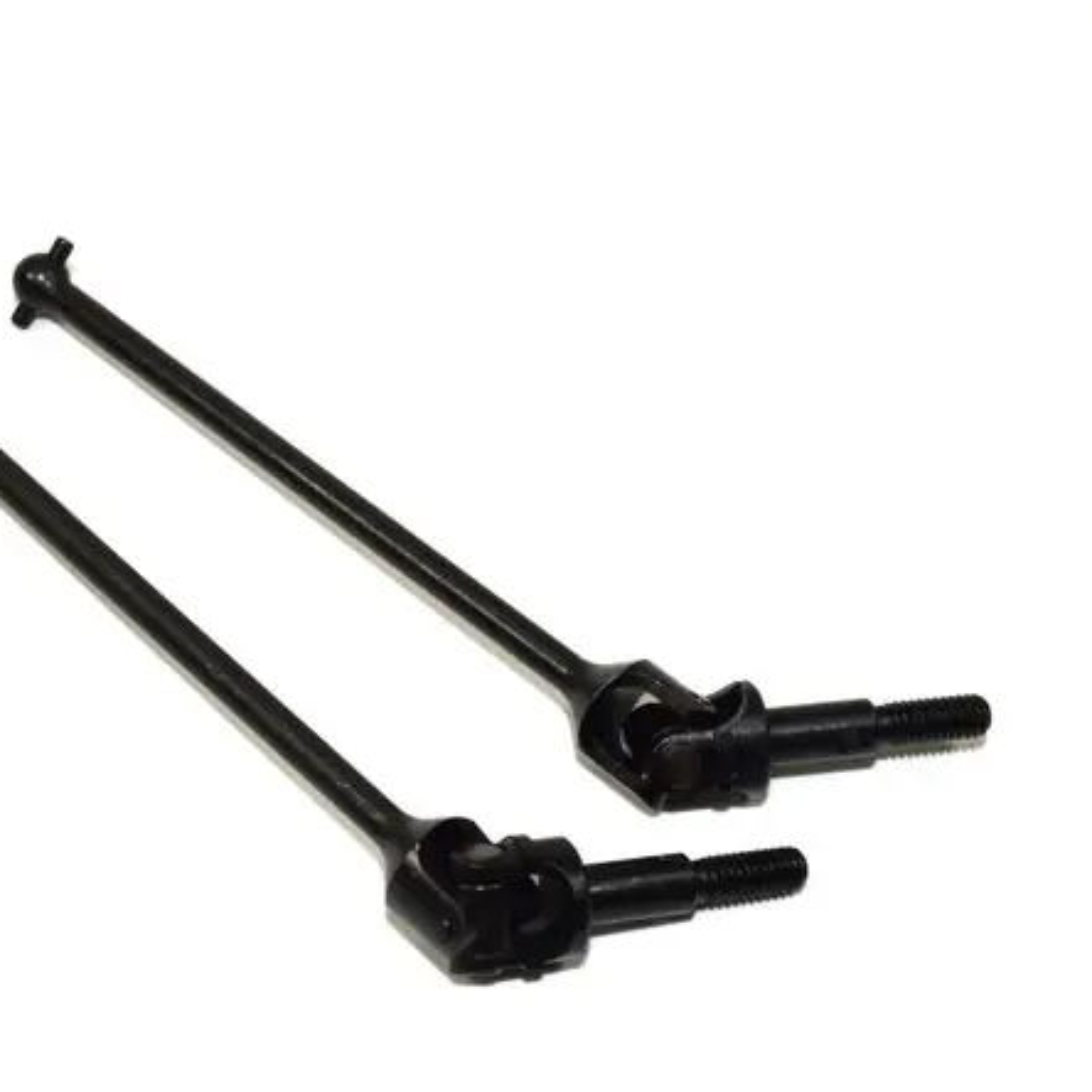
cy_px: 622
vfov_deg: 25.0
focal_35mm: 69
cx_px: 396
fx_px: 2463
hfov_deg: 24.9
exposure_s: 1/40
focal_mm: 30
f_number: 14
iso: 100
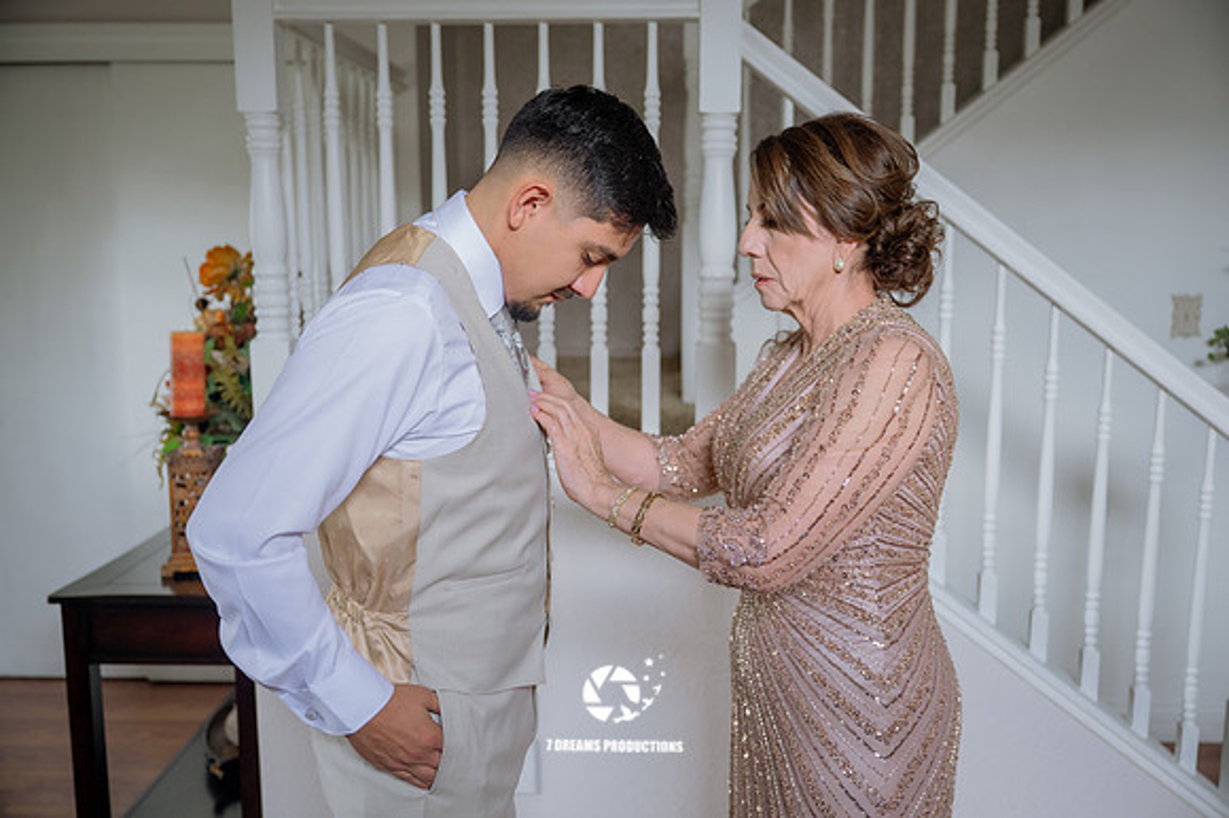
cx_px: 614
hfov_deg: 55.8
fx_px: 1160
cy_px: 409
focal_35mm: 34
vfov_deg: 38.8
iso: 640
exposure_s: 1/125
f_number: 2.8
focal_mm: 34
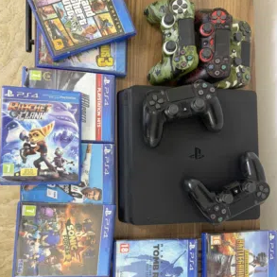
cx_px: 137
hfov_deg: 55.6
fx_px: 263
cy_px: 157
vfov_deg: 55.4
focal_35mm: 29
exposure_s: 1/50
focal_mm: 6.76
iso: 250
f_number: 1.78
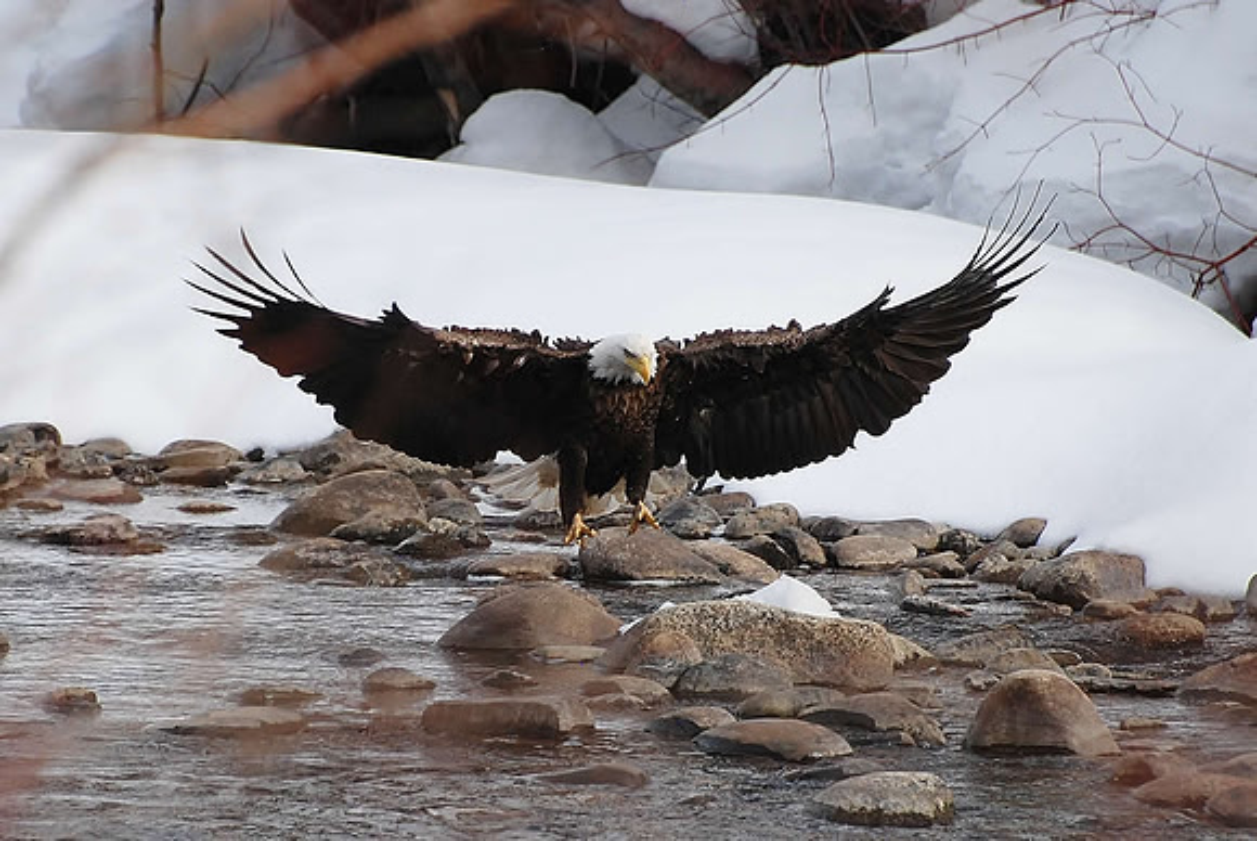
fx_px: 15728
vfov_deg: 3.1
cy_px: 420
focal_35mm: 450
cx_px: 628
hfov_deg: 4.6
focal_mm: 300
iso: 400
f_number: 5.6
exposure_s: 1/1600
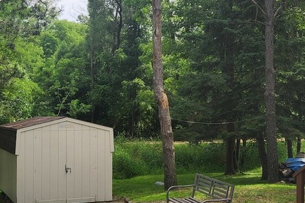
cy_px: 123
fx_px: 508
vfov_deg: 22.6
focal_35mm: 60
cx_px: 123
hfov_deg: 33.3
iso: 20
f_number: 1.8
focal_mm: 5.4
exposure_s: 1/1011
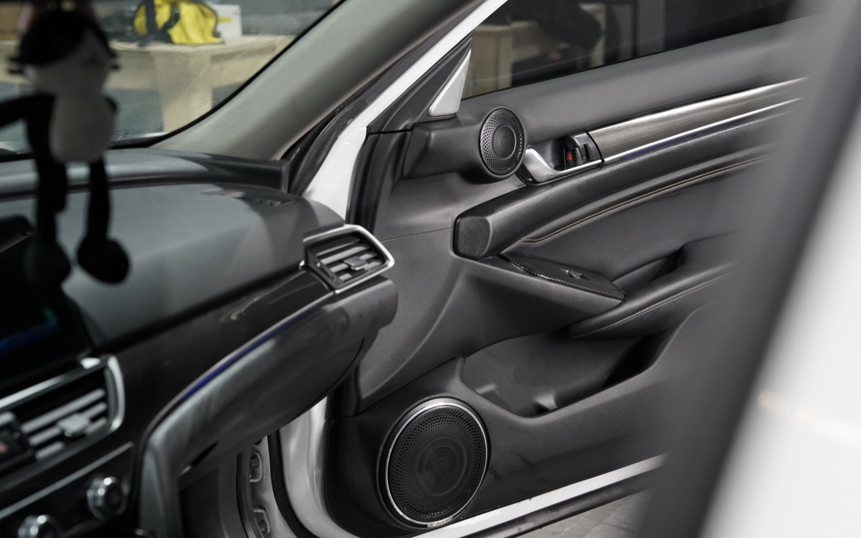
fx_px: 1690
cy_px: 288
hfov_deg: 28.6
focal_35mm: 72
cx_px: 433
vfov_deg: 18.1
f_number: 5
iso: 4000
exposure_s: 1/125
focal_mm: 70
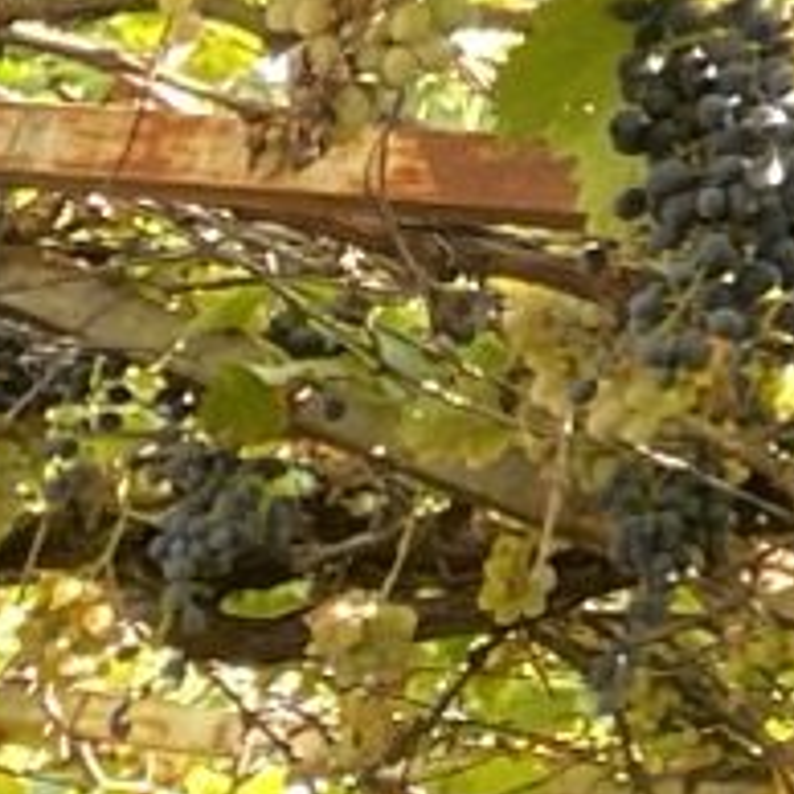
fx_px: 6150
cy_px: -1330
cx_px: 3512
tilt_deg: +27.7
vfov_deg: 6.8
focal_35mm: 237
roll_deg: -12.4
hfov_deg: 5.9
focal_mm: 4.25
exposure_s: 1/122
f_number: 1.8
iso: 64
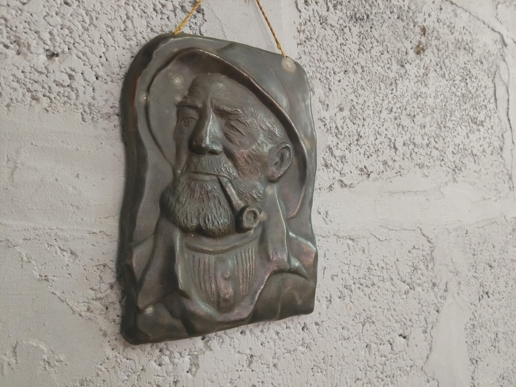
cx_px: 258
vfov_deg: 53.1
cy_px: 194
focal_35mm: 26
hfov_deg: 67.3
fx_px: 388
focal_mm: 4.25
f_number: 1.8
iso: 860
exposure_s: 1/16.7
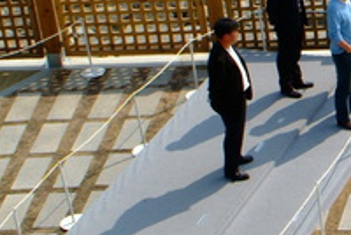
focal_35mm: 147
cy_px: 137
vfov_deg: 9.4
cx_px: 526
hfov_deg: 13.2
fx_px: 1435
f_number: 11
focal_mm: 28
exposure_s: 1/500
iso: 400
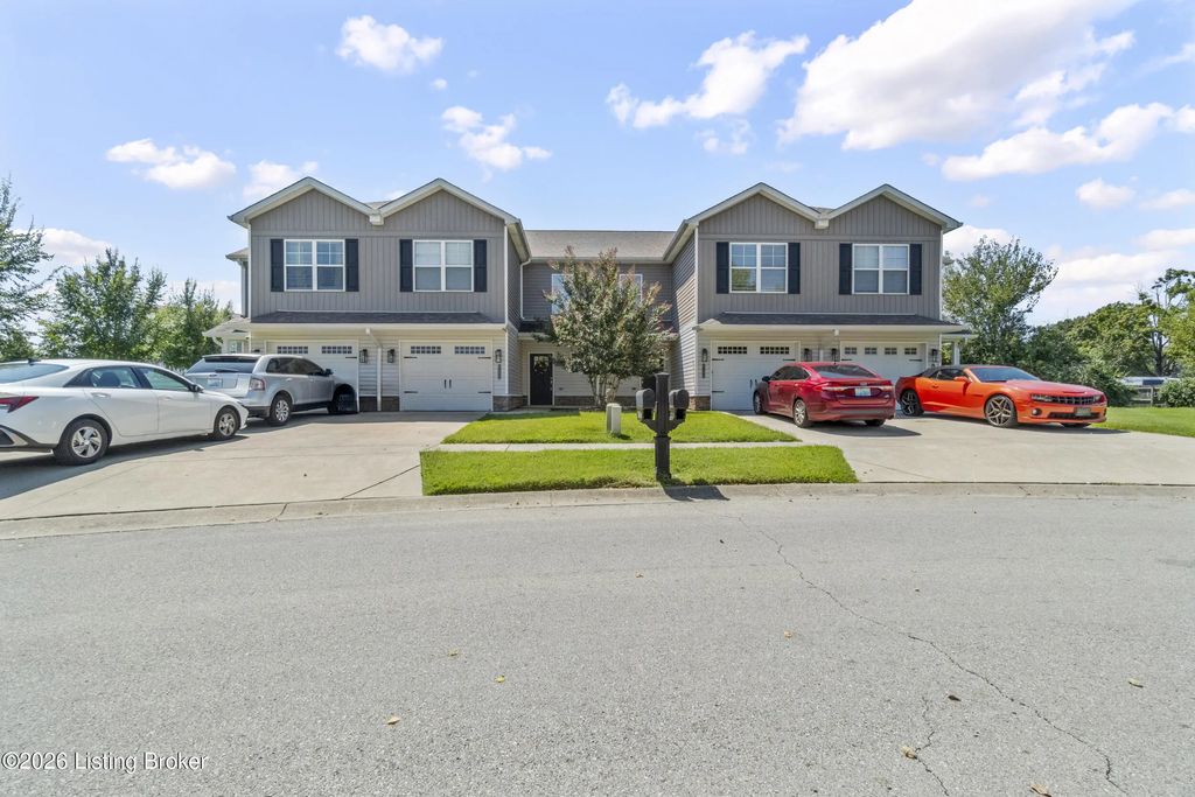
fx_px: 498
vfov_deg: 77.3
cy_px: 398
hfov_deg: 100.4
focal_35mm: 15
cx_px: 598
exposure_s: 1/400
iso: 1250
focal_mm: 10
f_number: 11
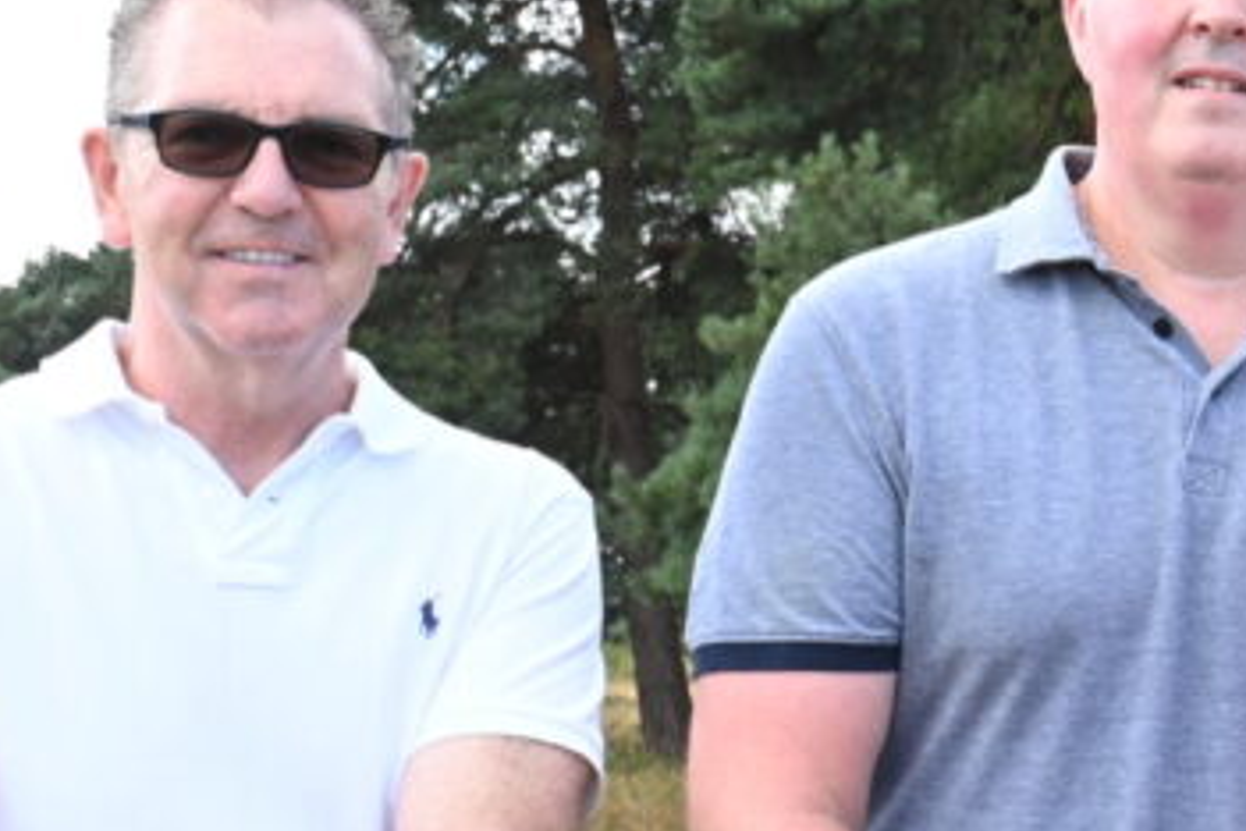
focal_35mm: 148
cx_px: 1535
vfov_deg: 9.2
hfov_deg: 13.5
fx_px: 5122
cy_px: 692
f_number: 8
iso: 200
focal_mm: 38
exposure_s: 1/100
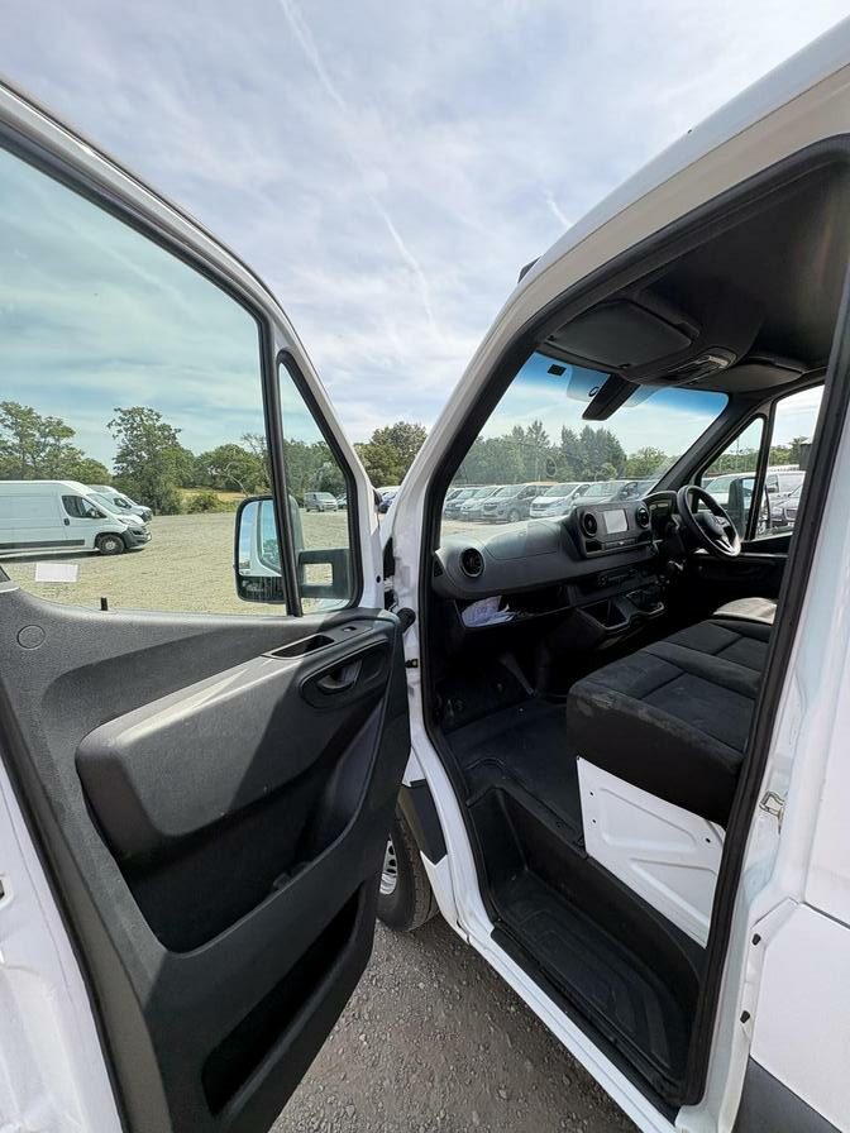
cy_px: 566
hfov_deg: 85.7
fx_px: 458
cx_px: 425
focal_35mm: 14
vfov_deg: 102.1
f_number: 2.2
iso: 40
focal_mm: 2.22
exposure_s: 1/476
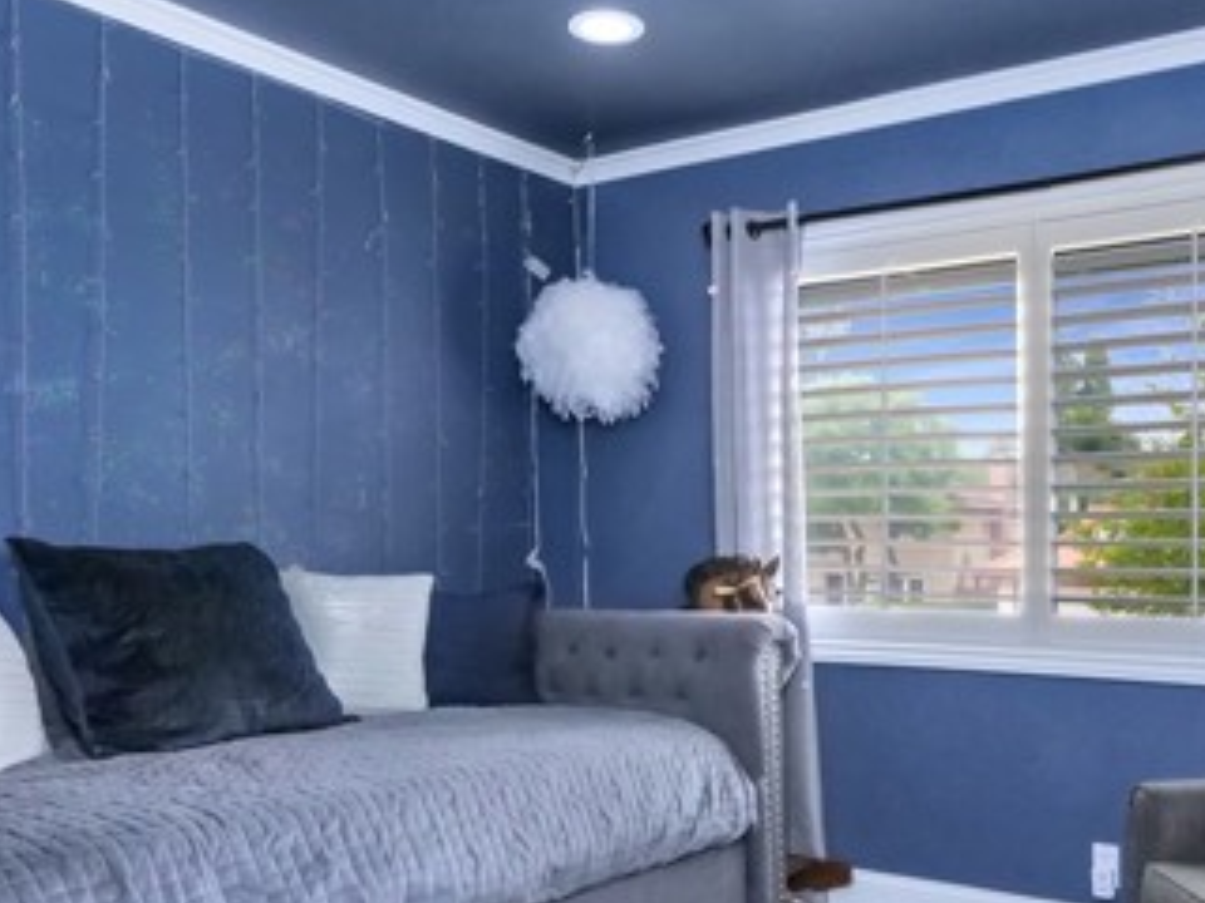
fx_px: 1253
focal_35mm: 36
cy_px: 632
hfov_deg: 50.9
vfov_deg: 39.0
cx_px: 749
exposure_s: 1/25
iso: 1600
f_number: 8
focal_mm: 9
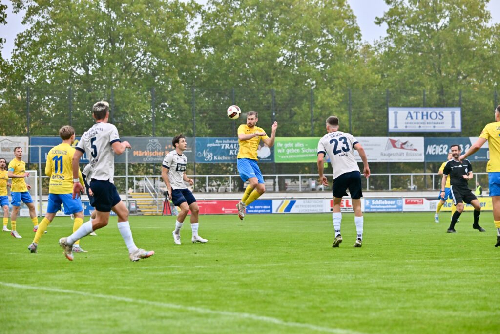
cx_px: 250
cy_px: 167
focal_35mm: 140
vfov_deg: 9.8
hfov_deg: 14.7
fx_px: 1945
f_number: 5
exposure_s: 1/1600
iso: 3200
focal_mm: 140
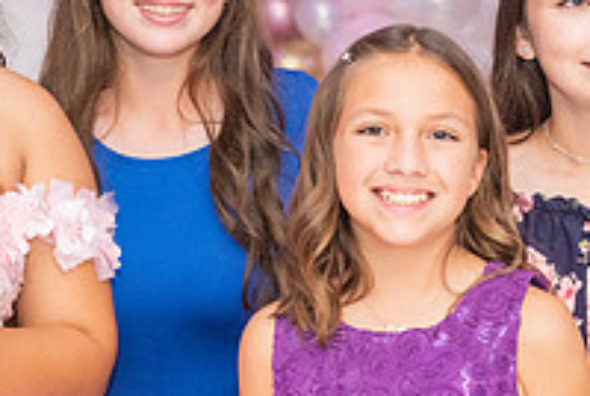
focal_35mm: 162
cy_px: 217
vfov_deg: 8.5
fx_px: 2659
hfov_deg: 12.6
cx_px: 153
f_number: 3.5
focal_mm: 56
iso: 1250
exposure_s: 1/160
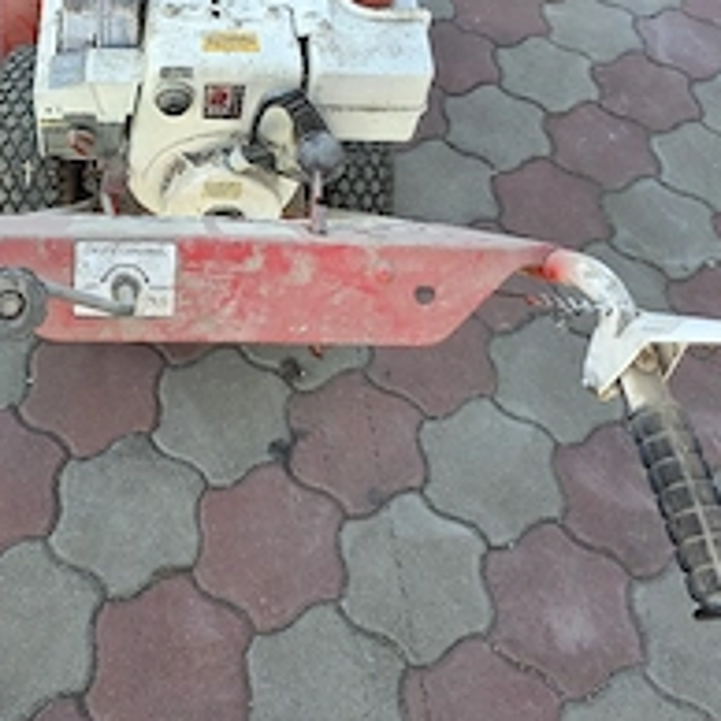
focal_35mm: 42
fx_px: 990
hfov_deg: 39.5
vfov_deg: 38.6
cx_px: 238
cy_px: 149
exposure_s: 1/370
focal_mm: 6.3
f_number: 1.7
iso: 40
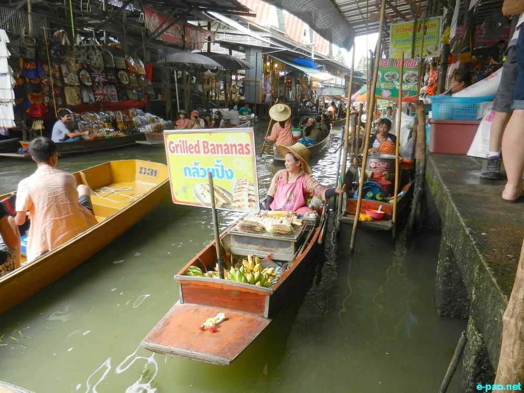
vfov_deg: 54.9
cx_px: 262
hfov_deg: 69.4
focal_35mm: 25
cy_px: 196
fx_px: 378
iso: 160
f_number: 3.5
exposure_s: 1/125
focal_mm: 4.5
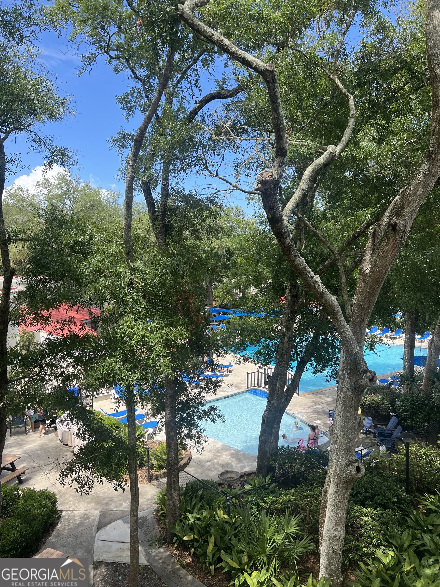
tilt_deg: -1.5
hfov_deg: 53.1
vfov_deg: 67.3
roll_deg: +2.8
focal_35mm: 26
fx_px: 441
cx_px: 220
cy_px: 294
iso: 50
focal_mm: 5.7
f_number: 1.5
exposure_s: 1/1377
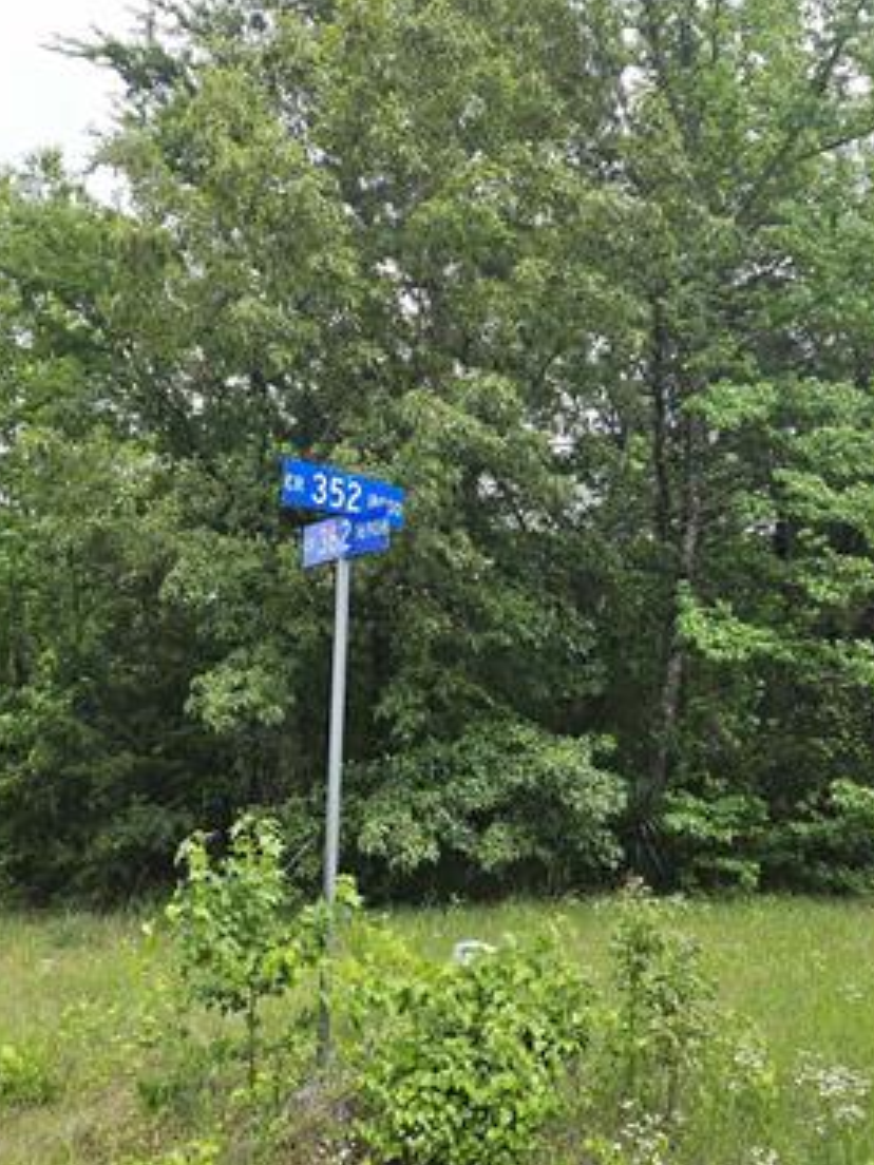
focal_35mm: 30
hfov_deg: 46.7
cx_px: 478
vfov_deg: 59.9
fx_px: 1010
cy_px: 633
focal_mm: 5.4
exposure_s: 1/443
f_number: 1.8
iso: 25
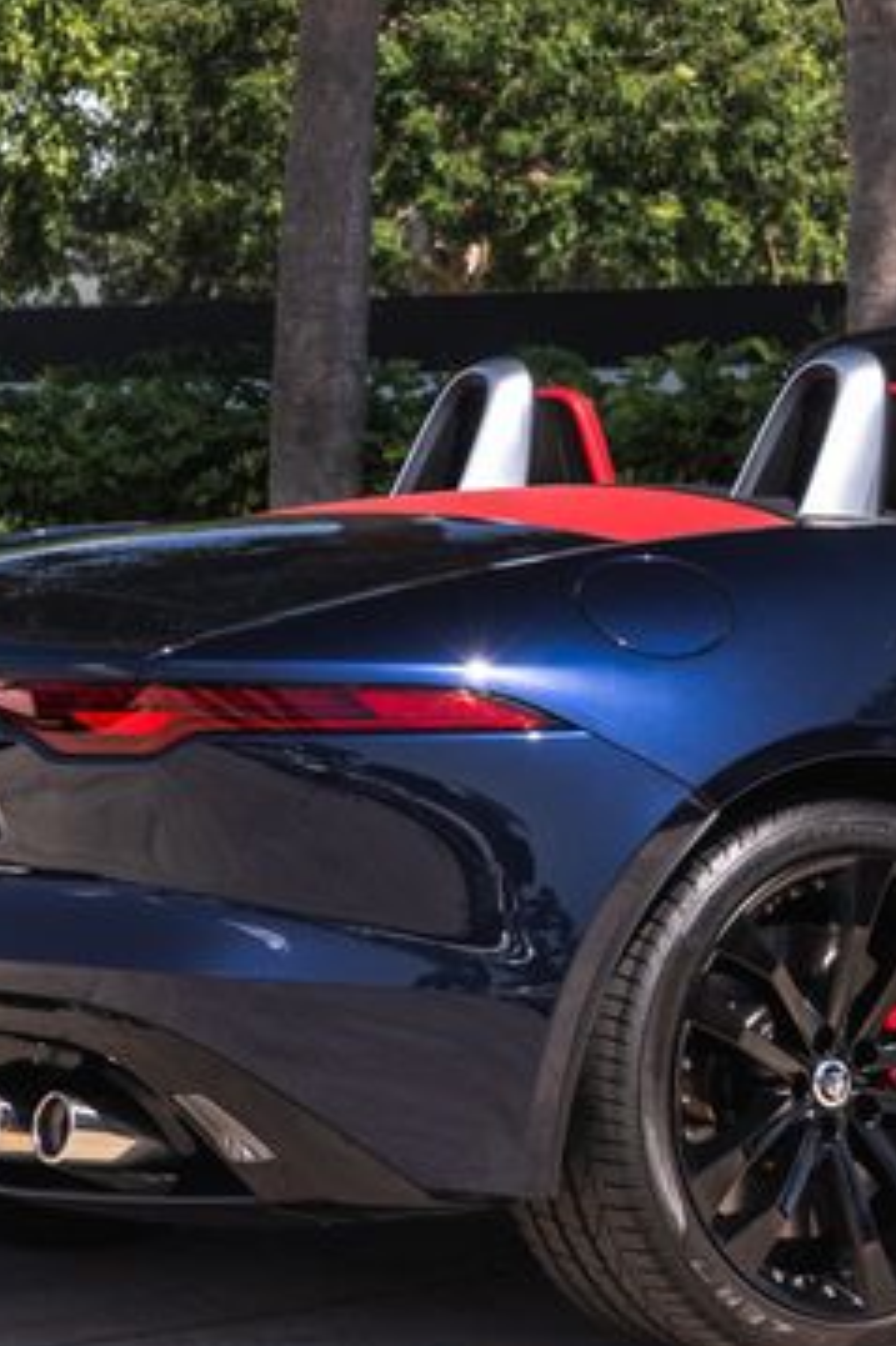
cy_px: 519
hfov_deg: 8.1
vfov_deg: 12.2
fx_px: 6278
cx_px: 1041
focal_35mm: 168
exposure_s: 1/160
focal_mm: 47
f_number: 7.1
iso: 200
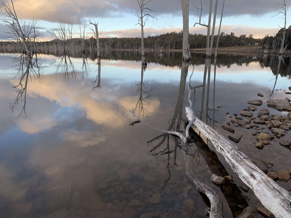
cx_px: 146
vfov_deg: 53.1
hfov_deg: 67.3
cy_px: 109
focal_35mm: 26
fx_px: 219
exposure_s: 1/288
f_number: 1.8
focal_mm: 4.25
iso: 25
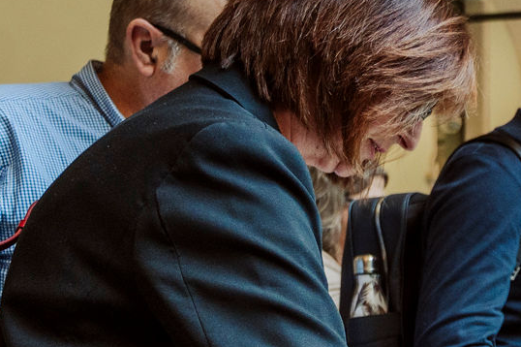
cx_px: 766
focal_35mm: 71
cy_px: 367
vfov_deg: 18.5
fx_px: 1027
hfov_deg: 23.3
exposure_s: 1/320
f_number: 2.8
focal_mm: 17
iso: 800
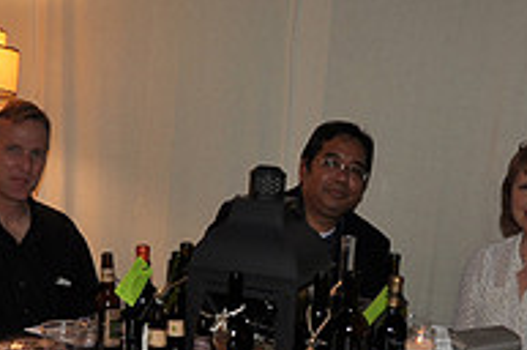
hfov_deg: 25.1
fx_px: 1184
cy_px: 414
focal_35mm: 81
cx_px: 289
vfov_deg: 16.2
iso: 200
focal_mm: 18
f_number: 4
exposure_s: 1/60
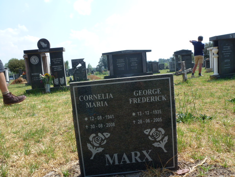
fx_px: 163
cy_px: 88
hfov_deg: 71.6
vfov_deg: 56.8
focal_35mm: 24
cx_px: 118
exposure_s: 1/500
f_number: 4
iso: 100
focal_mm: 4.3
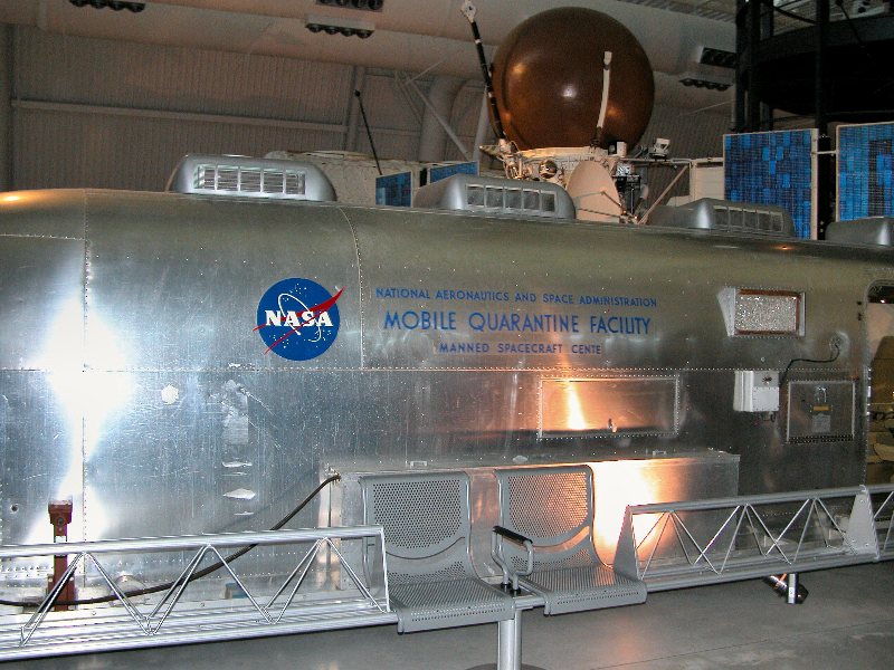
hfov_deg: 52.6
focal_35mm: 35
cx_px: 447
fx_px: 904
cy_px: 335
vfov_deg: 40.7
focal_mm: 9
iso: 200
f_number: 2.8
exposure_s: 1/60
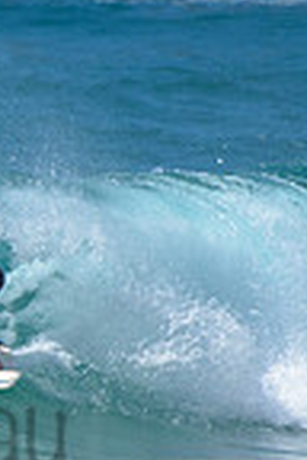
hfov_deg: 0.6
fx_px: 31491
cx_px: -279
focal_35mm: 2462
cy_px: 255
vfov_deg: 0.8
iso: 125
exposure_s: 1/2000
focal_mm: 500
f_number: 5.6
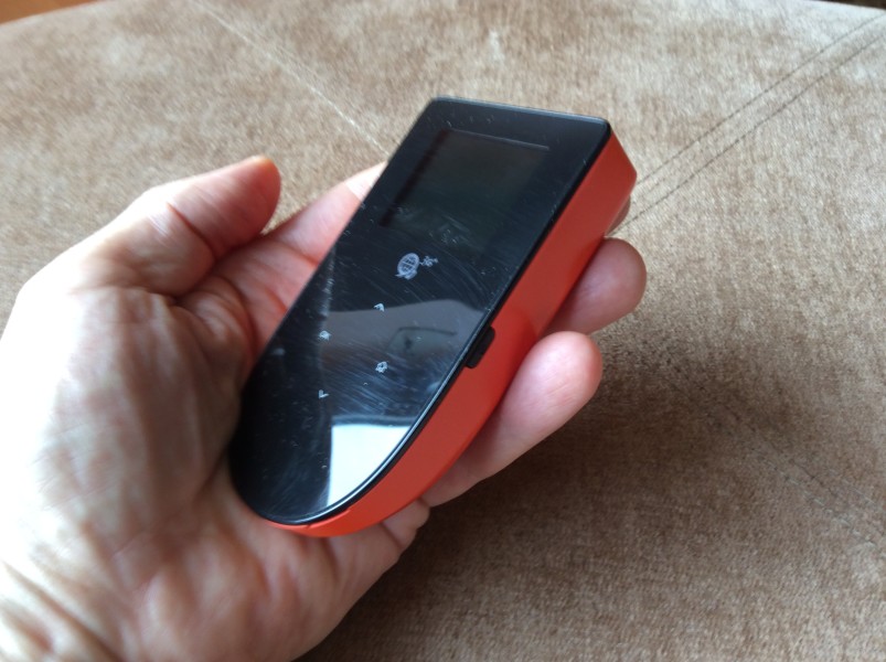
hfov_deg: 56.9
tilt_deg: -51.0
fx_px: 818
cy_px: 331
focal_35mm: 32
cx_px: 443
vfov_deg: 44.1
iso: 32
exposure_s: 1/24
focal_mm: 3.3
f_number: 2.4
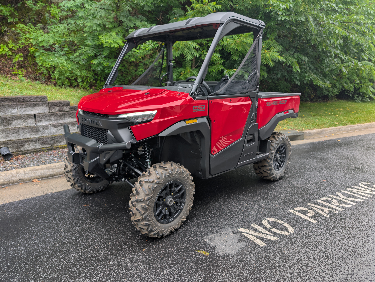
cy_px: 141
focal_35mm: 24
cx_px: 188
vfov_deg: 56.9
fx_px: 260
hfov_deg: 71.5
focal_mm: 6.9
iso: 21
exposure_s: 1/150
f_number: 1.68
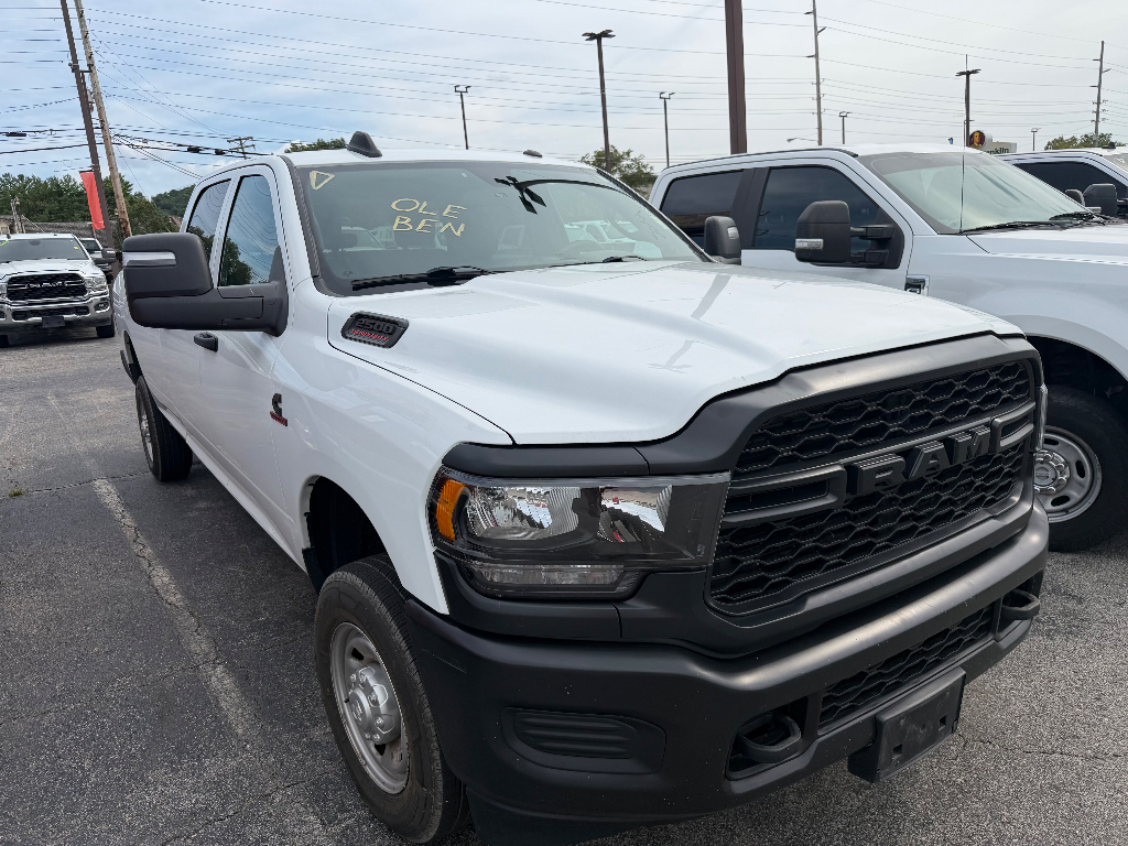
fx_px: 782
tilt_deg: -11.0
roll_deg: +4.8
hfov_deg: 71.6
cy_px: 423
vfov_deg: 56.8
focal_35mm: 24
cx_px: 564
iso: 80
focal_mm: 6.76
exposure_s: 1/4673
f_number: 1.78
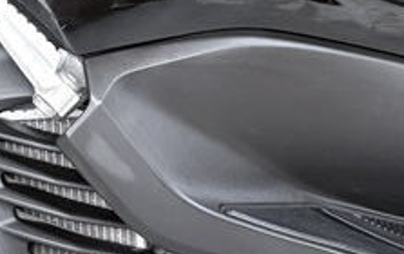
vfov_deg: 8.1
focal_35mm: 158
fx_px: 1742
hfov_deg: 13.2
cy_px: -142
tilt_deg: -5.6
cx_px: 293
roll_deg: +0.7
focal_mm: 5.96
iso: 250
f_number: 1.6
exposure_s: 1/60
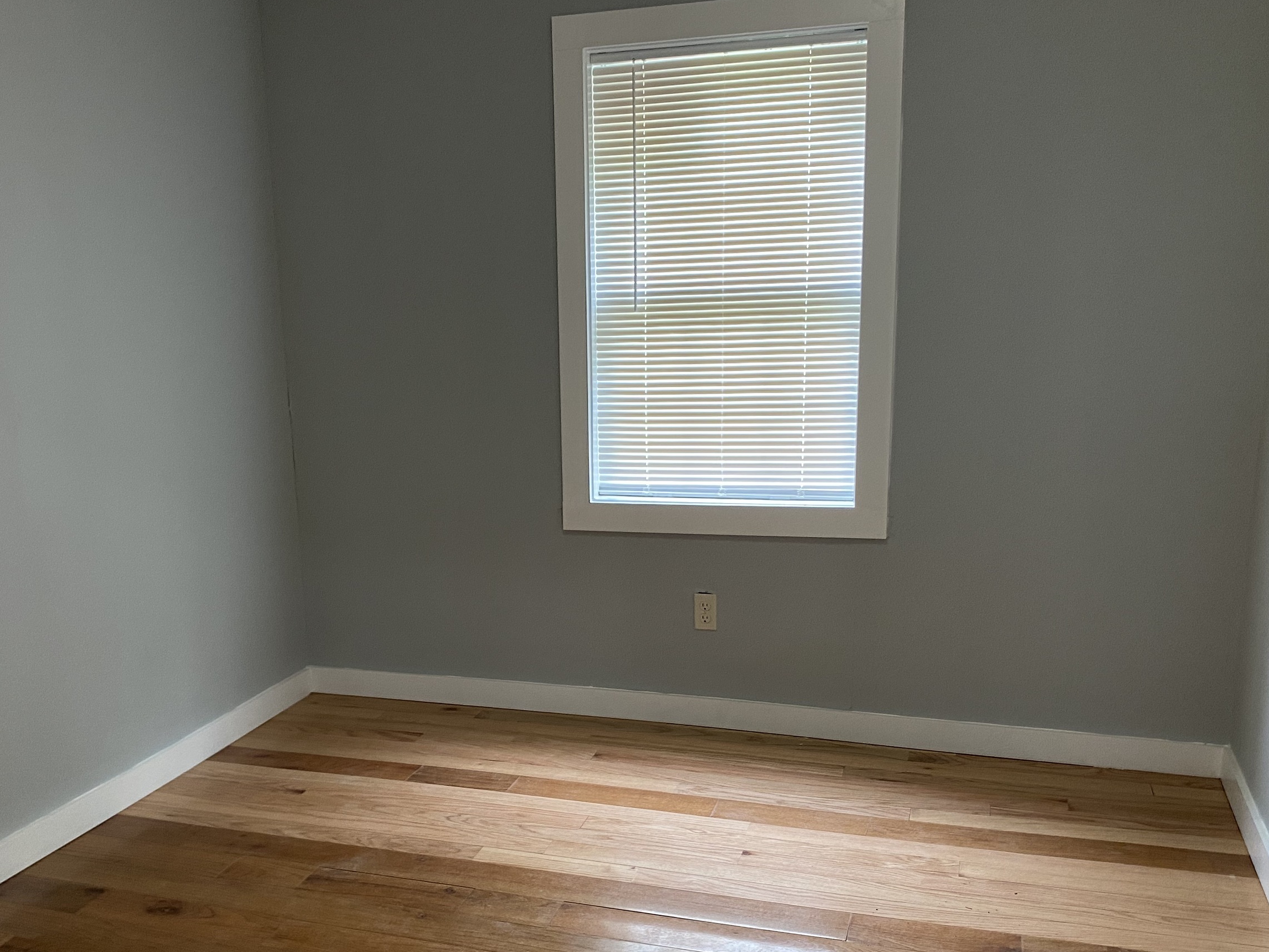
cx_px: 552
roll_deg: +1.3
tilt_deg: -17.6
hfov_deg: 52.5
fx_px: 1283
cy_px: 581
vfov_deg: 40.5
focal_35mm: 35
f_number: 1.8
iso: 125
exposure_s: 1/60
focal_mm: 4.25
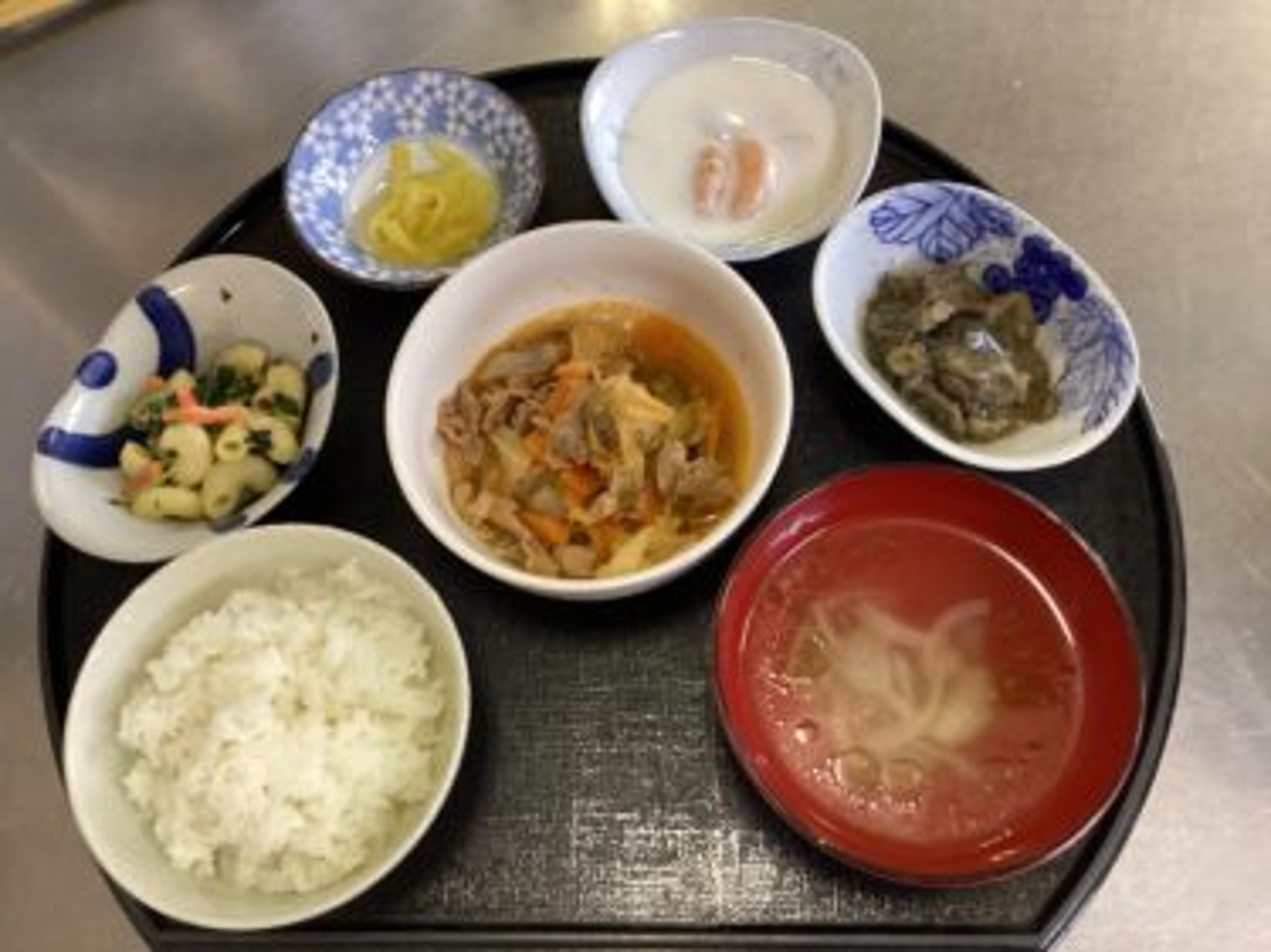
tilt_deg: -69.3
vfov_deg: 45.4
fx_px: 1138
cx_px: 636
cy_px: 476
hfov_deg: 58.4
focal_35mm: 31
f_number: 2.4
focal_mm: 3.3
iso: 320
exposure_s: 1/40
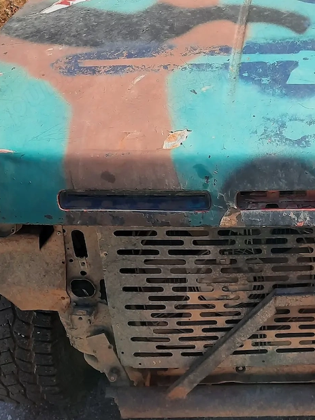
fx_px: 656
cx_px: 316
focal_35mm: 54
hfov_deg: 25.6
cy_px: 101
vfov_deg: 34.7
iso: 32
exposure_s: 1/500
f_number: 2
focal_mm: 4.6
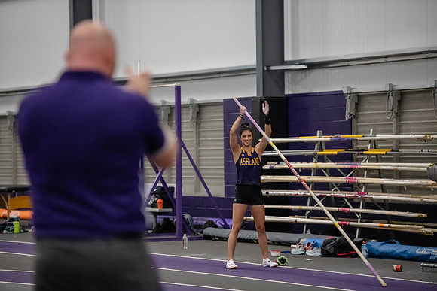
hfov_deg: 12.8
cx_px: 218
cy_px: 146
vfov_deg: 8.6
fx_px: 1943
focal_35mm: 160
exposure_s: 1/640
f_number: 2.8
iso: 5000
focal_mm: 160
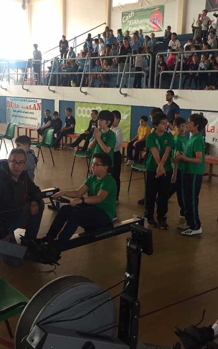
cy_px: 172
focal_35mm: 44
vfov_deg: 45.3
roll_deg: -2.1
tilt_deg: -10.2
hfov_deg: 29.2
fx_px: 418
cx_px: 103
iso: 64
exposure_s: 1/33
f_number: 2.2
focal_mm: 4.15
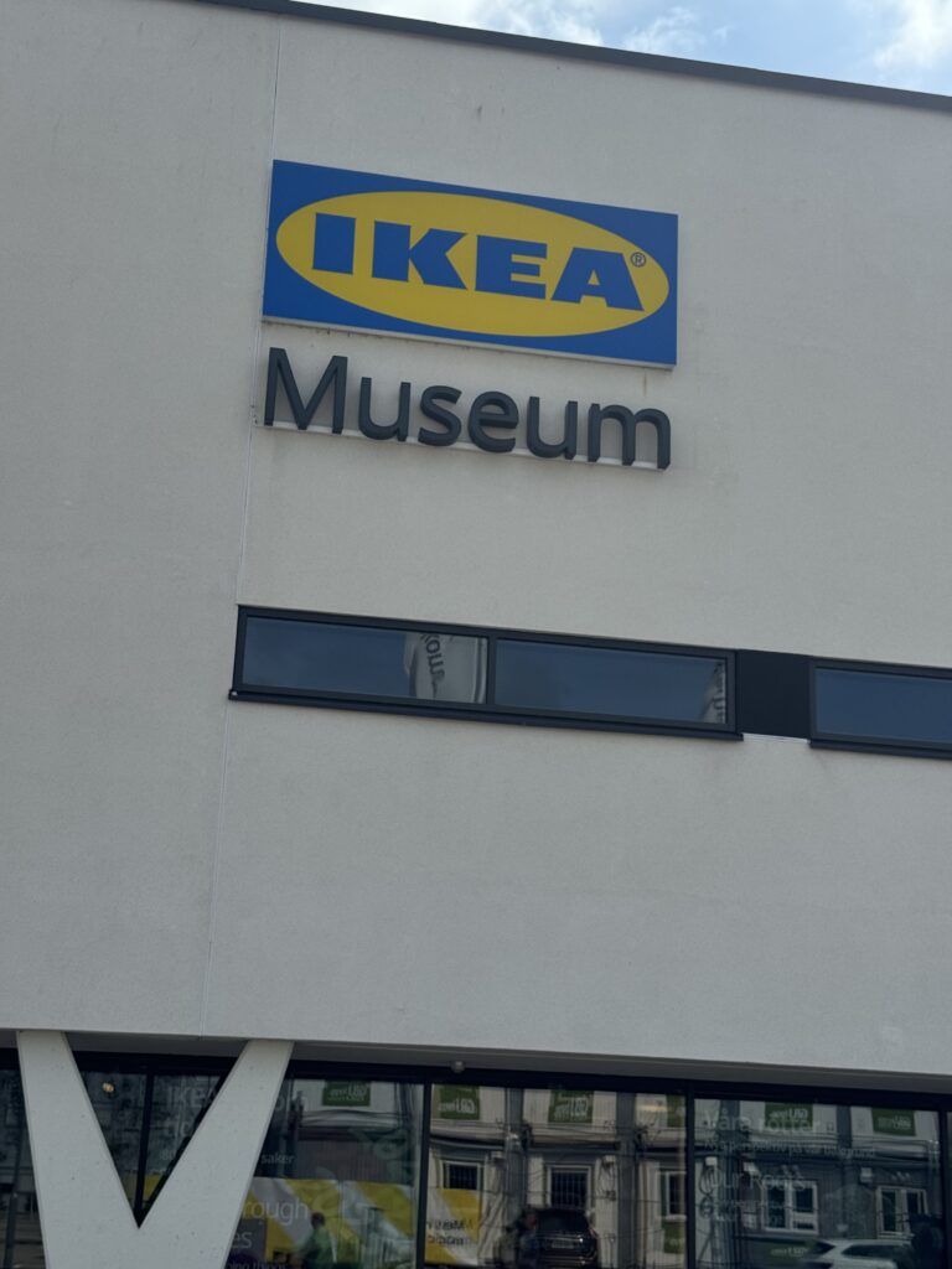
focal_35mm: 48
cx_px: 476
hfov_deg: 30.3
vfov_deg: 39.7
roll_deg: -2.0
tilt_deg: +18.1
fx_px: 1760
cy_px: 634
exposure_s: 1/7937
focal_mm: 6.76
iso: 64
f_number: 1.78
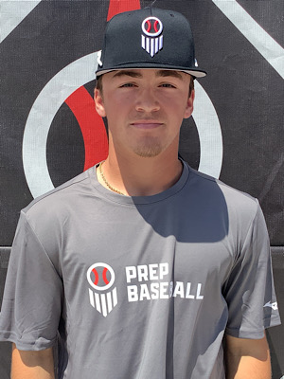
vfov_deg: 58.4
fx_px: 339
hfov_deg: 45.4
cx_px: 142
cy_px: 190
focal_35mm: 31
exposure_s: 1/994
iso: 25
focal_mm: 3.3
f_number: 2.4
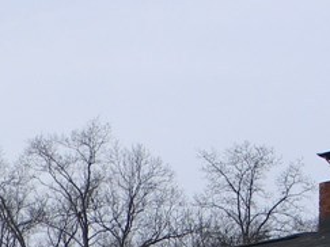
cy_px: 366
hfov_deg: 12.7
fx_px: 1448
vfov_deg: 9.5
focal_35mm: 152
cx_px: 380
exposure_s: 1/644
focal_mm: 6.4
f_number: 3.7
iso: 80
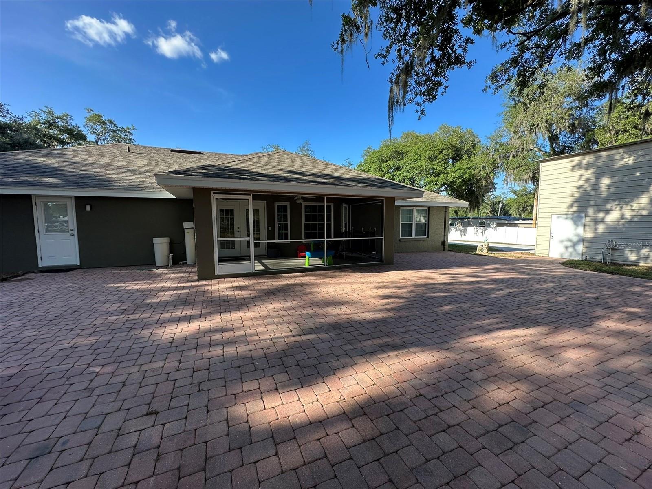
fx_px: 264
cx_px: 326
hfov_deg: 102.1
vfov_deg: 85.7
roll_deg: -0.5
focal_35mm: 14
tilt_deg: -4.4
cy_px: 244
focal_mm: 2.22
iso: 40
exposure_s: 1/403
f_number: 2.2
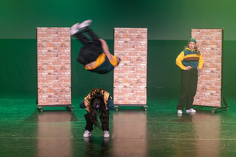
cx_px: 128
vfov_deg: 14.4
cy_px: 91
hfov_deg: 21.5
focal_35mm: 95
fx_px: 623
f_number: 2.8
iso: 2500
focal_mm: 70
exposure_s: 1/100
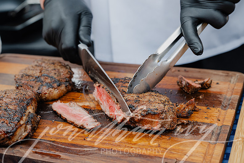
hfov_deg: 29.6
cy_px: 82
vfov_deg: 20.0
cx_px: 122
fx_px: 461
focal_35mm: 68
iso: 640
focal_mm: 68
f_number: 5.6
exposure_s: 1/250
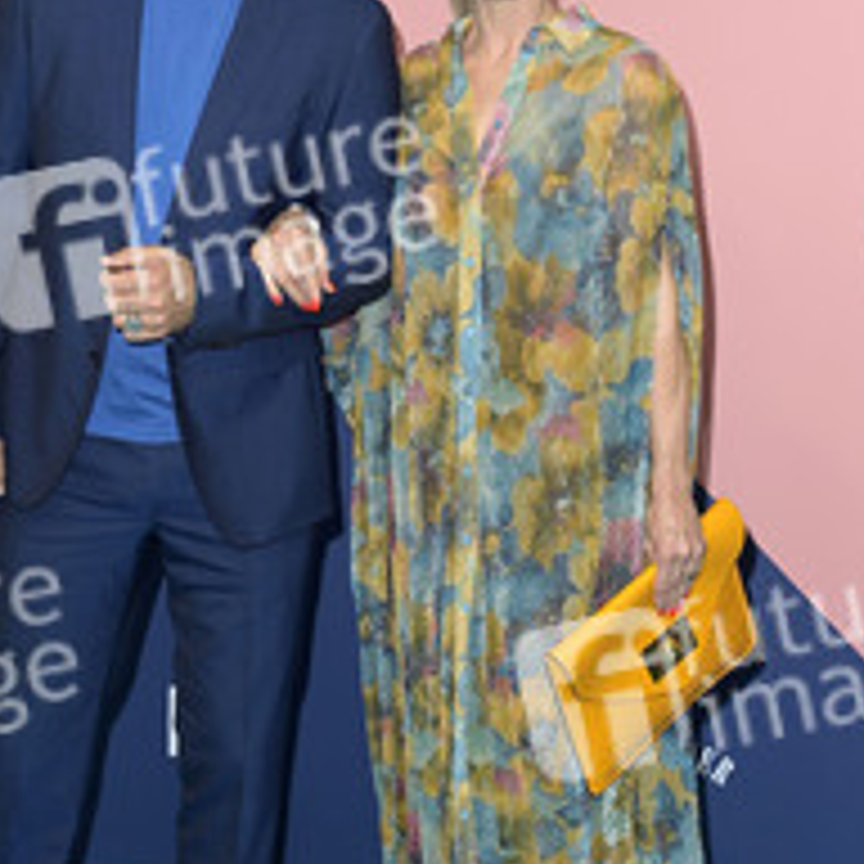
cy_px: 450
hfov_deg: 22.2
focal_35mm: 78
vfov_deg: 22.2
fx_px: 2203
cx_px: 338
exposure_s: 1/250
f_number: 5.6
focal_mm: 44
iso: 800
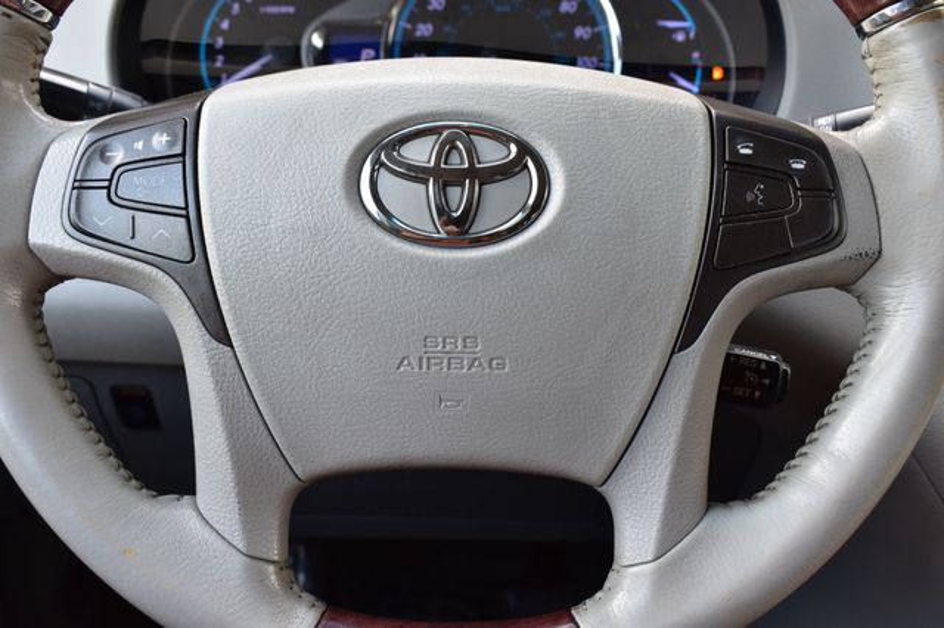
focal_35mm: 38
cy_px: 314
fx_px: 983
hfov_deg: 51.3
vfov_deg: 35.5
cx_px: 472
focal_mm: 25
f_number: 7.1
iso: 400
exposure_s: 1/40
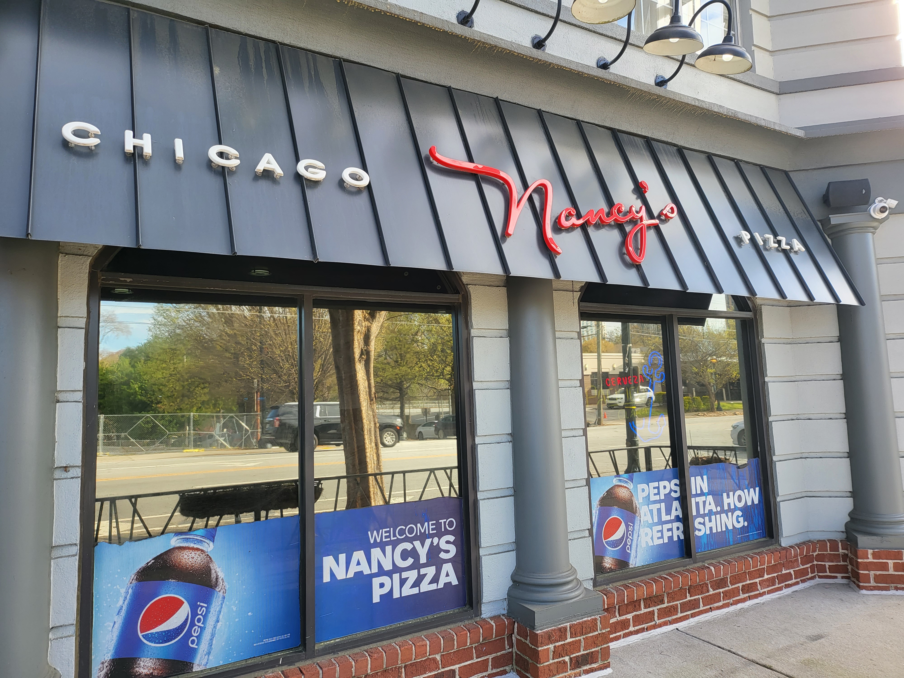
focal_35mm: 24
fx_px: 627
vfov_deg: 56.8
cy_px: 339
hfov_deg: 71.6
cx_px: 452
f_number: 1.8
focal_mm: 5
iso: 40
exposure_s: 1/228
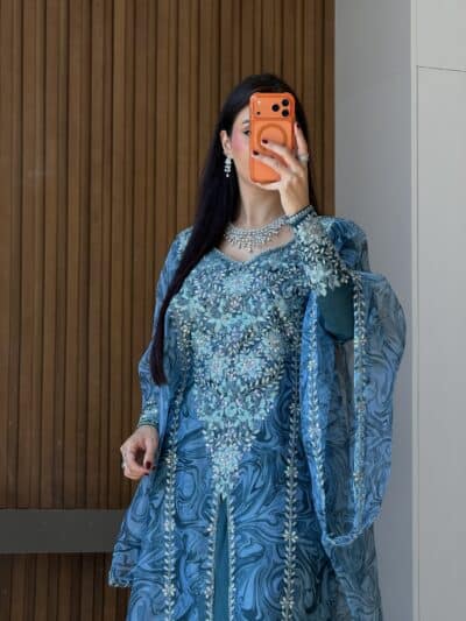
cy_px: 310
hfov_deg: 14.8
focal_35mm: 100
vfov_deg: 19.6
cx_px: 233
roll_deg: -0.3
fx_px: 1794
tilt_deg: -18.3
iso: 50
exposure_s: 1/100
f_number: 2.8
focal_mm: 16.89
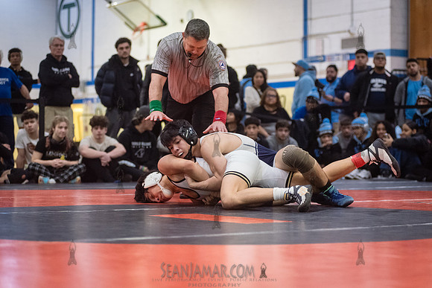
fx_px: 1070
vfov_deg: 15.3
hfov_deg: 22.8
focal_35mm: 89
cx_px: 216
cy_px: 144
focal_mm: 86
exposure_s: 1/500
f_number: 3.2
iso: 8000
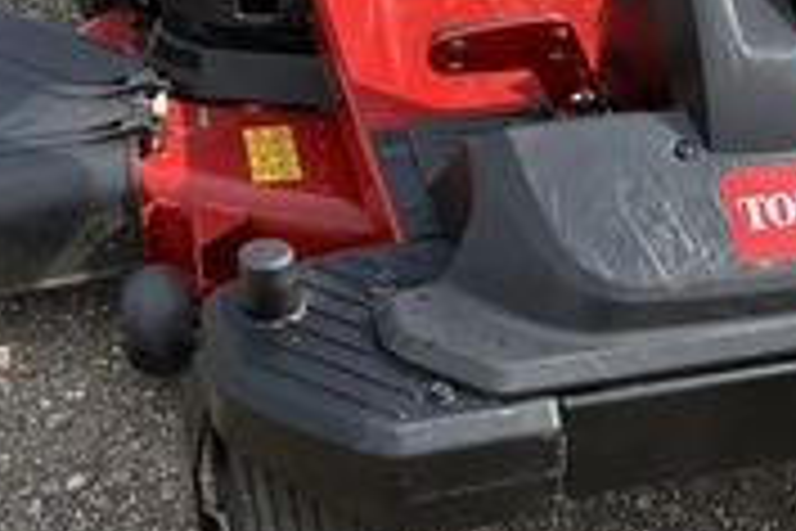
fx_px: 1503
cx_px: 684
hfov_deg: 28.7
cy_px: 266
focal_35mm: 68
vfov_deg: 20.0
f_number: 1.8
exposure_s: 1/1055
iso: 25
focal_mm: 3
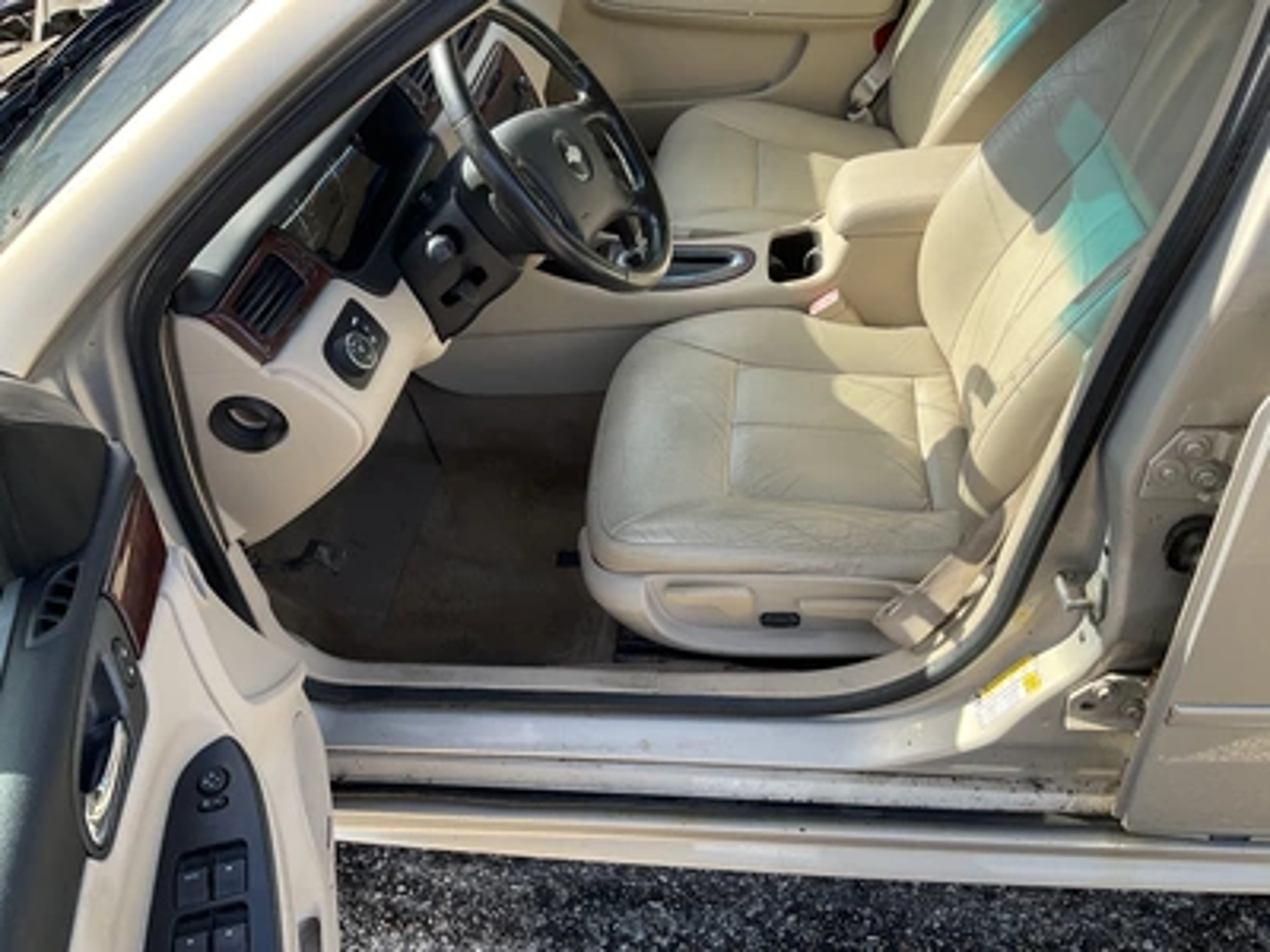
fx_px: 1064
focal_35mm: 29
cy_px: 476
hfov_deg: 61.7
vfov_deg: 48.2
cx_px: 635
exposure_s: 1/386
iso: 25
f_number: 1.8
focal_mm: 3
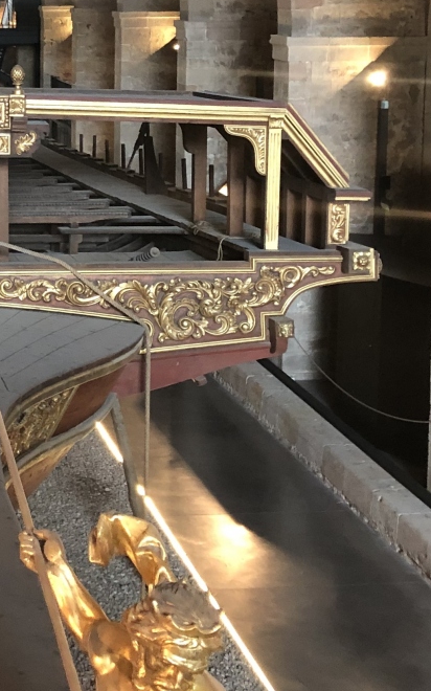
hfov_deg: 17.1
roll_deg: -0.3
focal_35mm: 72
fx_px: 1354
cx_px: -109
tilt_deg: -7.4
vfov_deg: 28.0
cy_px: 146
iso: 100
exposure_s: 1/9
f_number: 1.8
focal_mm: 3.99
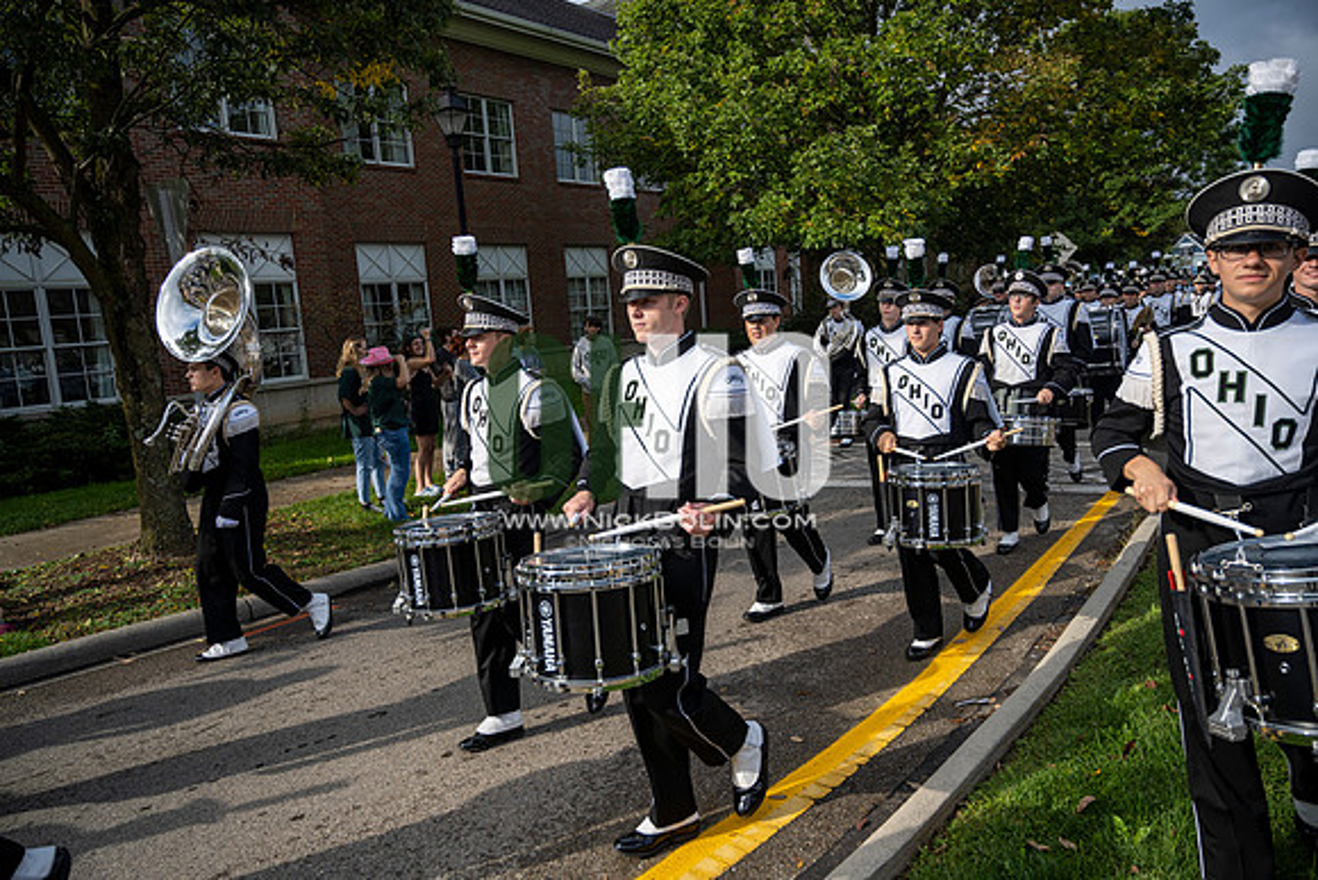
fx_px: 934
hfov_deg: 70.4
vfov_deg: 50.4
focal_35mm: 26
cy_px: 440
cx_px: 659
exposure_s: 1/1600
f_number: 4
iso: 125
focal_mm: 25.5
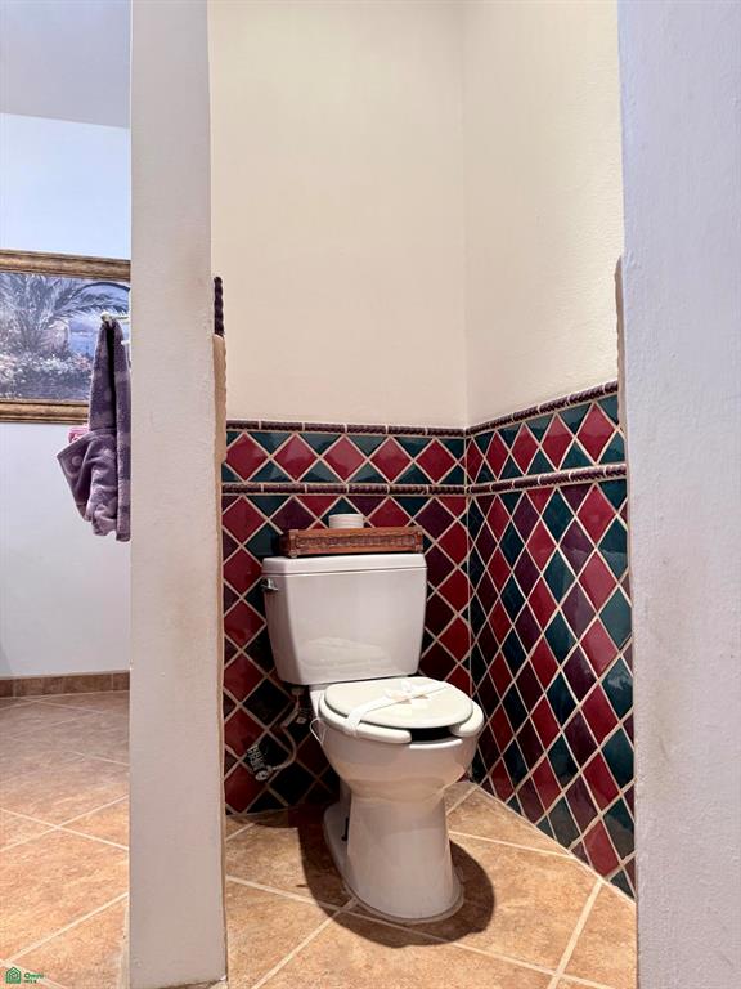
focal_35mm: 24
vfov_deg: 71.6
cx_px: 370
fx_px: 685
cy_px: 494
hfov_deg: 56.8
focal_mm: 6.76
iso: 200
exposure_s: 1/60
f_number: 1.78
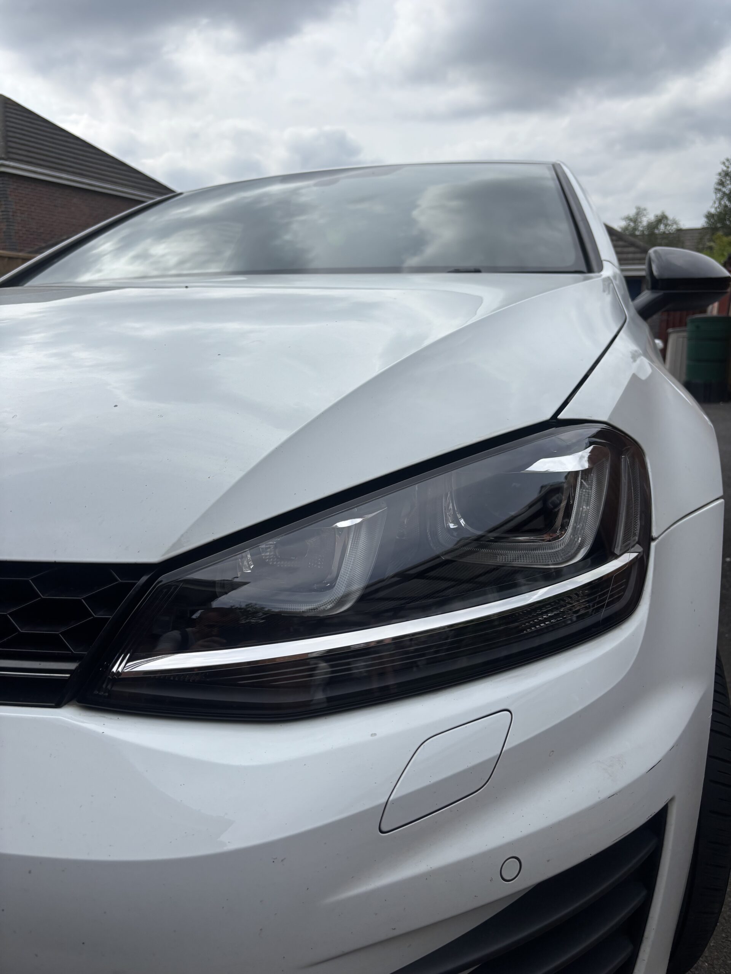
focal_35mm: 26
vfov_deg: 67.3
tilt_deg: -12.8
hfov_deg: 53.1
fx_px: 732
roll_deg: -0.7
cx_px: 366
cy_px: 487
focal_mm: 5.96
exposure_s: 1/3788
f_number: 1.6
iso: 50
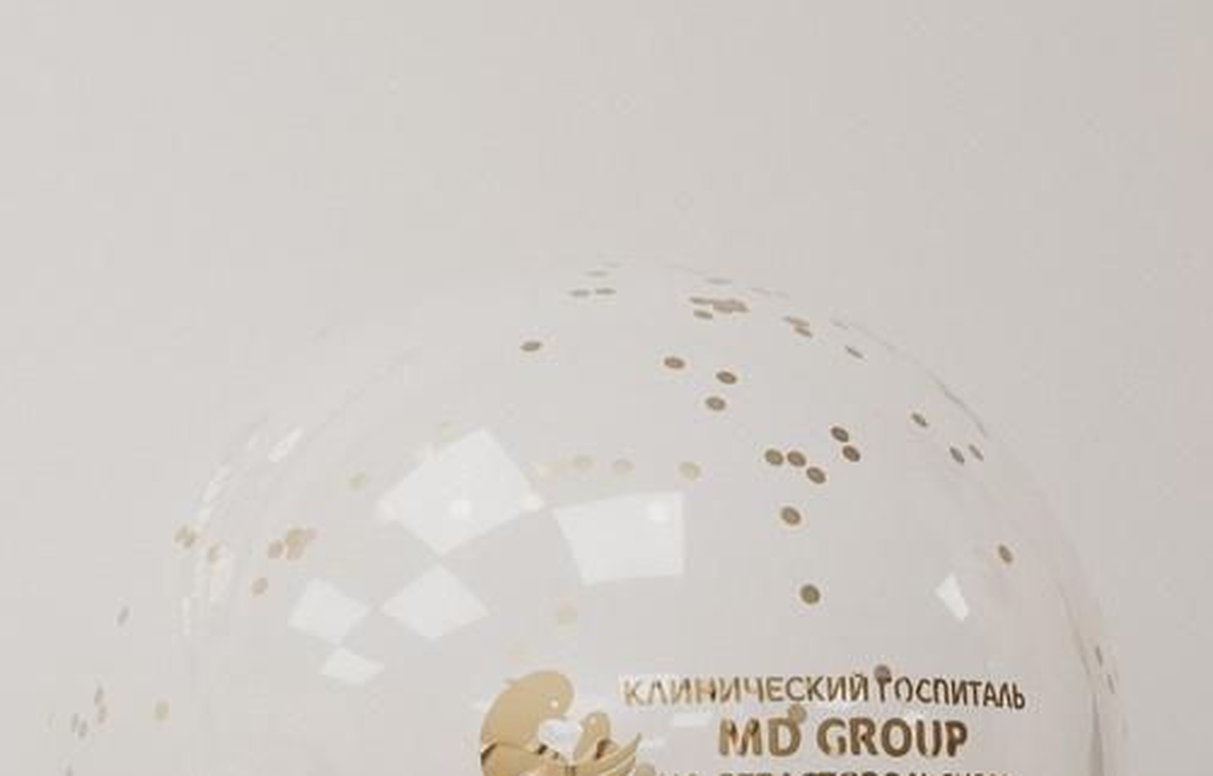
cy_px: 1384
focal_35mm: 194
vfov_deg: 6.7
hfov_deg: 9.6
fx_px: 6455
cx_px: -1631
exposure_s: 1/160
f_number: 4.5
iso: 400
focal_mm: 35
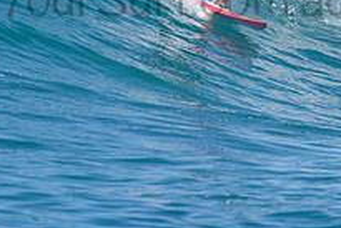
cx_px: 231
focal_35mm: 1732
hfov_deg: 1.2
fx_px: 16417
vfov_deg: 0.8
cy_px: -89
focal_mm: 500
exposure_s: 1/2000
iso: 200
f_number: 5.6
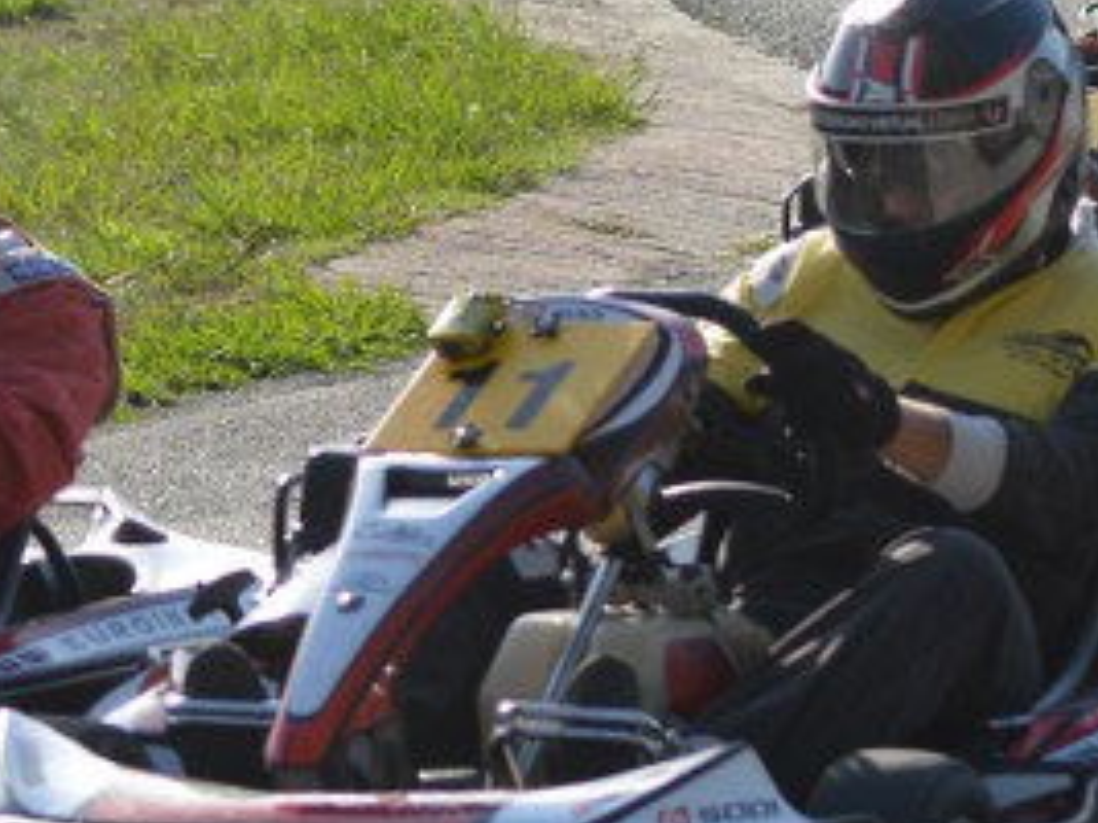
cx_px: 1201
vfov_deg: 4.2
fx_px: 11324
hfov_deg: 5.5
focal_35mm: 357
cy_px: -12
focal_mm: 55
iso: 400
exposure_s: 1/1250
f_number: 5.6
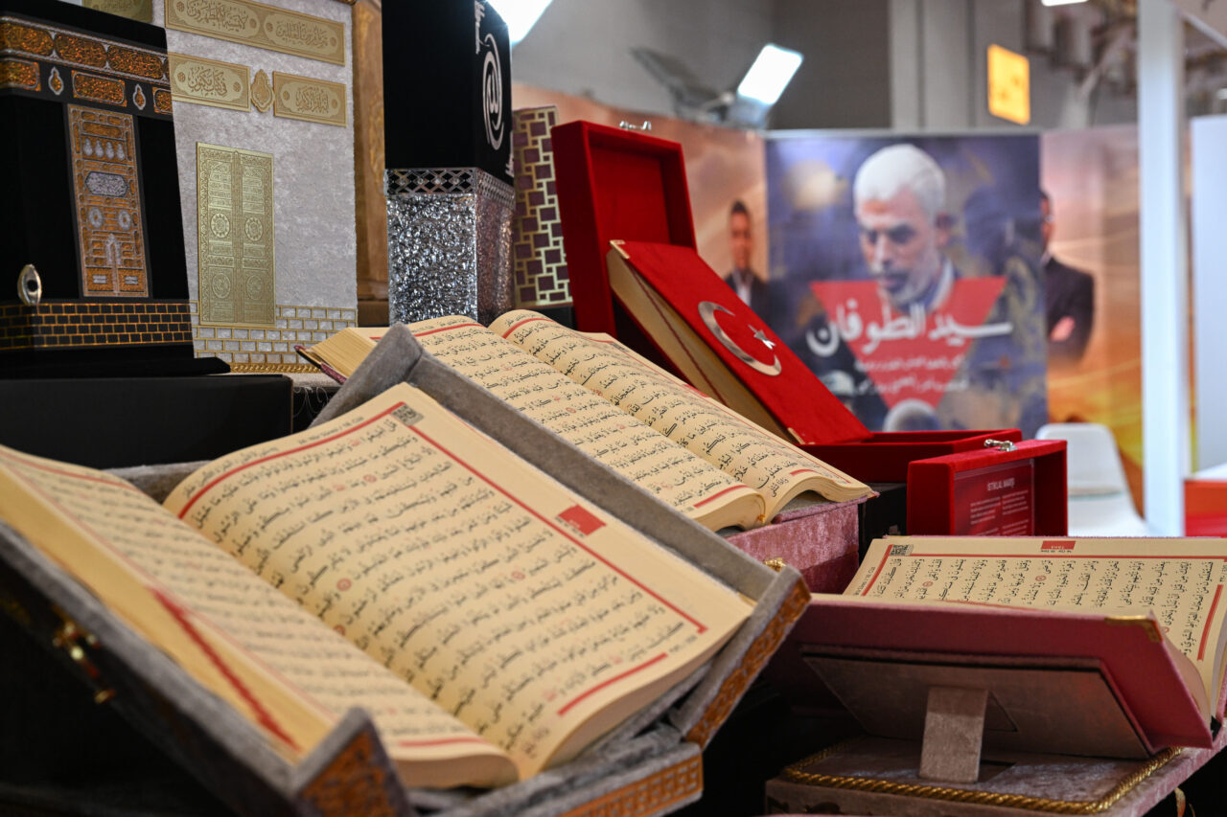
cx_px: 614
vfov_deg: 27.0
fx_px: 1704
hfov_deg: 39.6
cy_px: 408
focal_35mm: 50
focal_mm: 50
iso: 1600
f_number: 7.1
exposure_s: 1/100
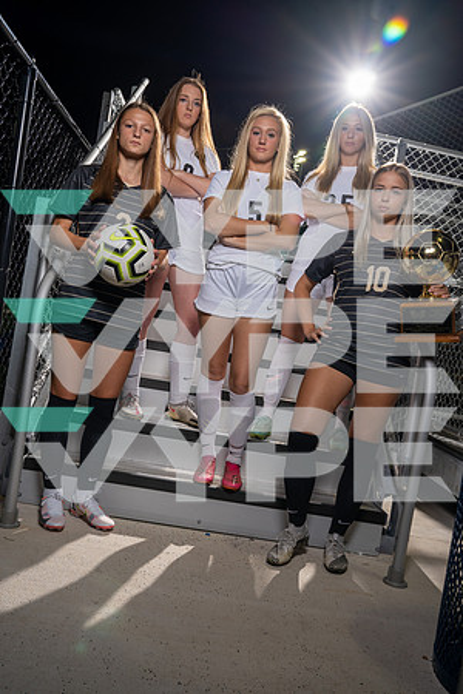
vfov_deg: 58.7
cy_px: 347
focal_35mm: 32
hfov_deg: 41.1
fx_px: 617
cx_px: 232
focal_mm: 32
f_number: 9
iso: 320
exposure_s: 1/250
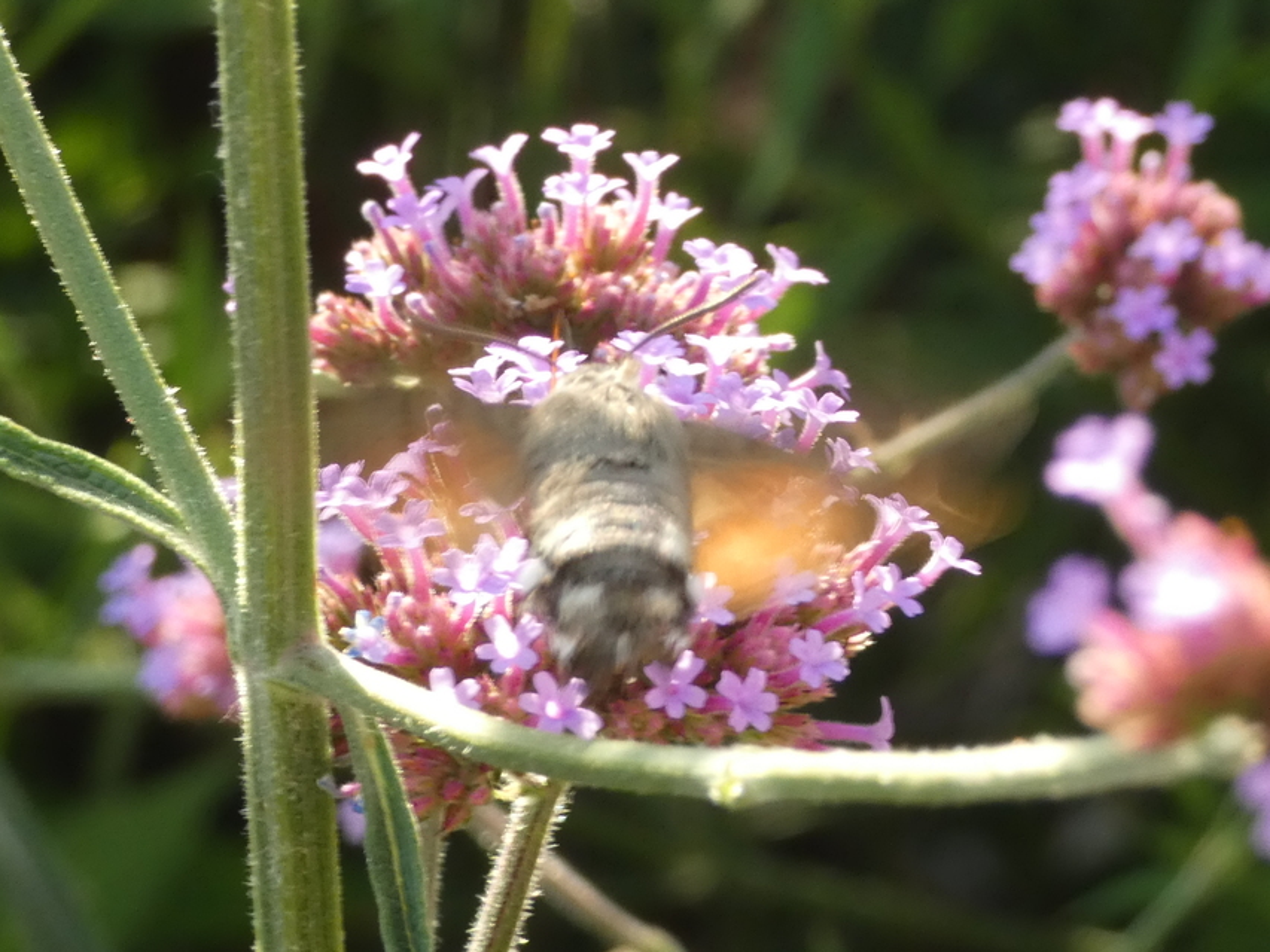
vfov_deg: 8.6
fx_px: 6348
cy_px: 476
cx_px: 635
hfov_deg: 11.4
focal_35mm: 173
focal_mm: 30.9
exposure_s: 1/80
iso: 320
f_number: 5.5
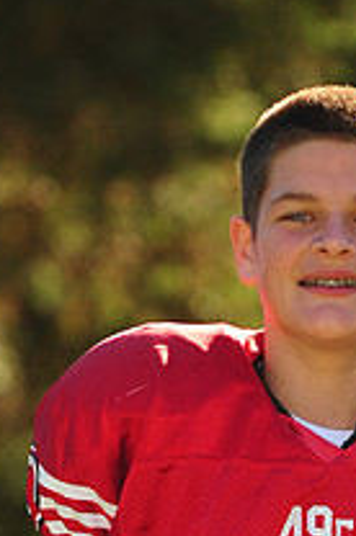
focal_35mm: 489
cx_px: 273
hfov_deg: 2.8
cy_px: 588
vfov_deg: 4.2
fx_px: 7277
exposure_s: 1/400
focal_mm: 175
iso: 200
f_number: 4.5
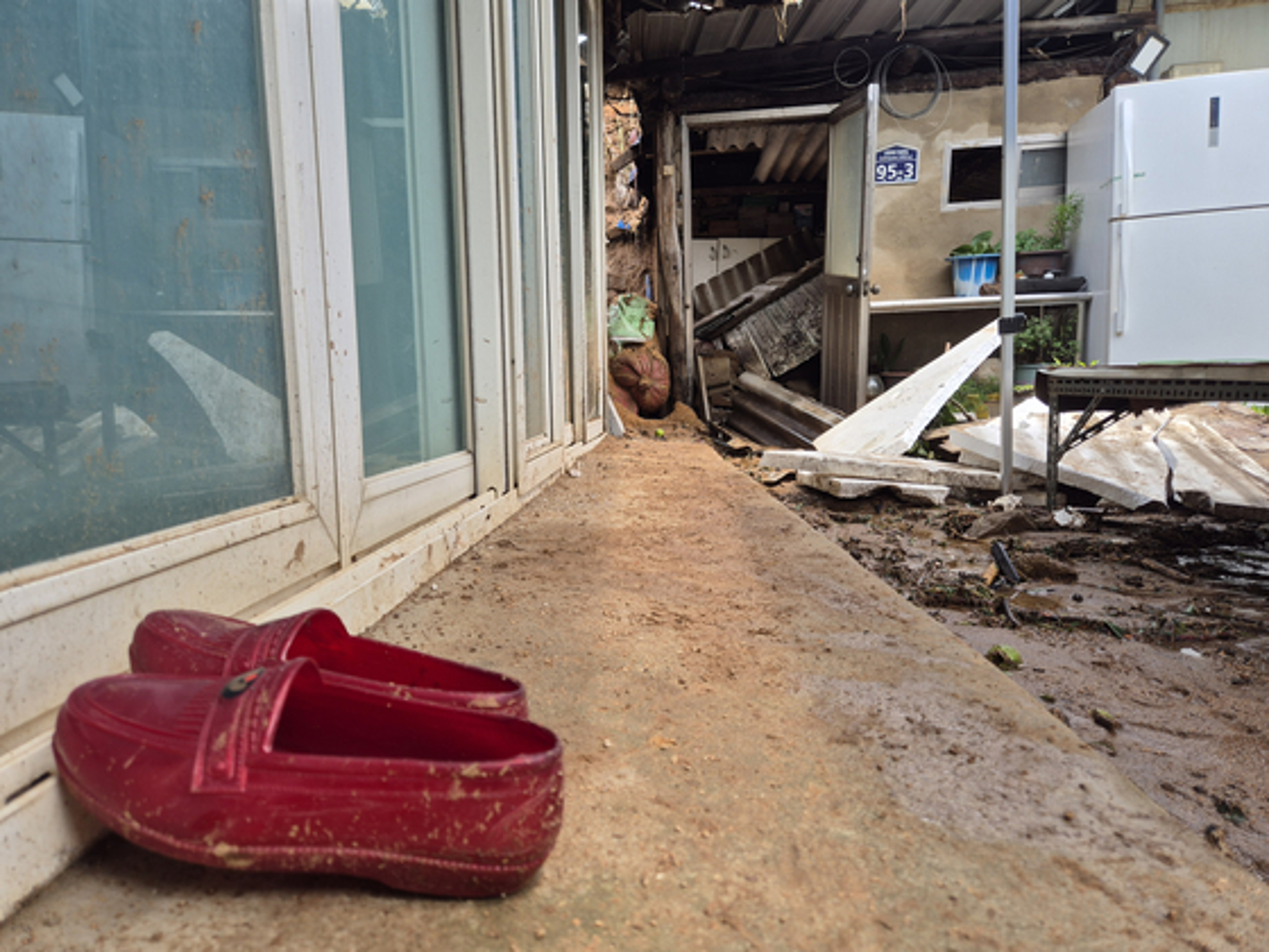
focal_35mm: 23
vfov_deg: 58.9
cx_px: 634
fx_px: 843
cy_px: 476
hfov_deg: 73.9
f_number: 1.8
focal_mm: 5.4
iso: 25
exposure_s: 1/369
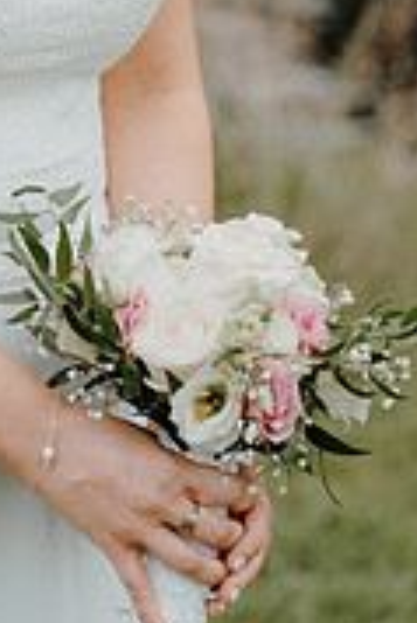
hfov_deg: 7.7
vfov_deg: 11.4
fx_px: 3069
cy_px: -80
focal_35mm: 177
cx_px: -56
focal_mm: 70
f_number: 2.8
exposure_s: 1/800
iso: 125
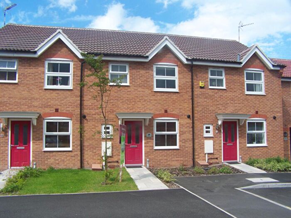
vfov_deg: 37.7
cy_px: 109
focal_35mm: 38
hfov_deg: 49.0
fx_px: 319
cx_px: 146
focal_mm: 6.3
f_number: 4
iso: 64
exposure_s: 1/320
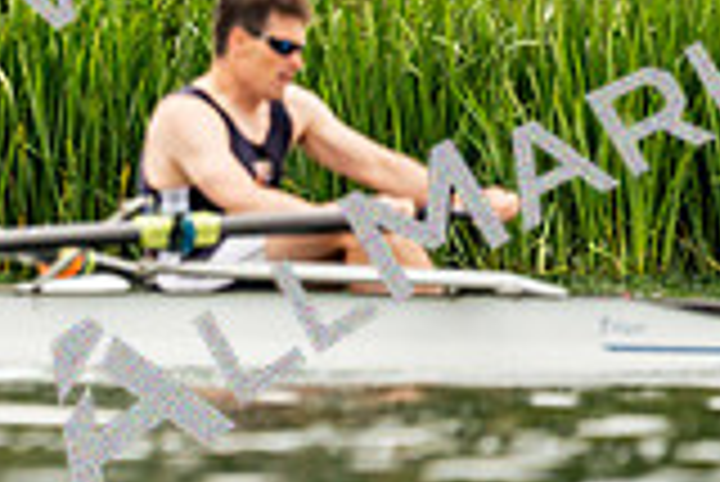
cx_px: -333
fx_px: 43639
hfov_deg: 0.9
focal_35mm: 2180
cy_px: 106
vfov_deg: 0.6
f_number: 6.3
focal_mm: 600
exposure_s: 1/2000
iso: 640
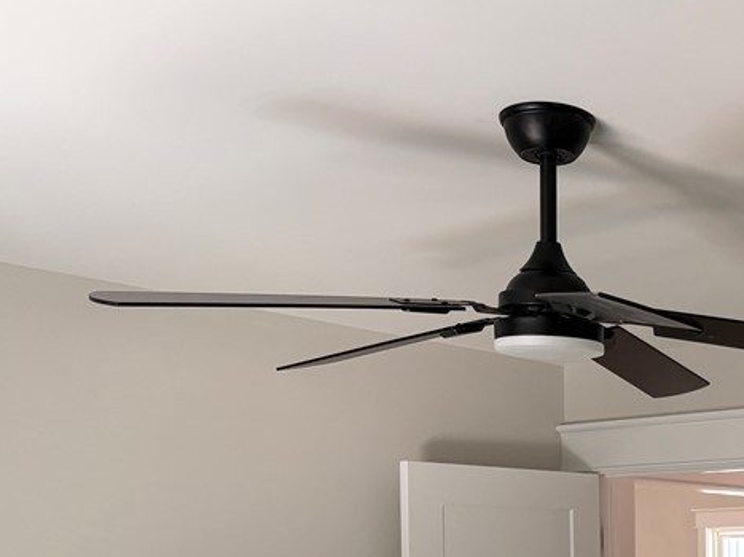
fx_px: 1225
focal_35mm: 57
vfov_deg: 24.3
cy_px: 581
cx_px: 785
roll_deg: +1.2
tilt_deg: +0.4
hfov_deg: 30.7
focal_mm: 5.96
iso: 125
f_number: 1.6
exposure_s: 1/66
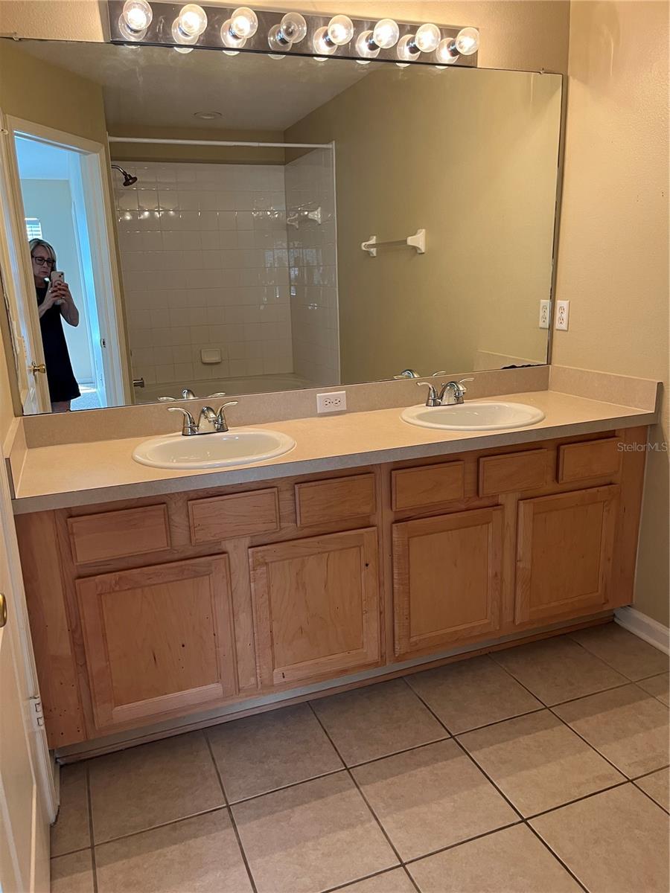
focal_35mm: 26
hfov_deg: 53.1
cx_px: 335
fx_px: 671
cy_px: 446
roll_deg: +3.1
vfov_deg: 67.3
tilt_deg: -14.9
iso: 125
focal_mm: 5.1
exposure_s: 1/60
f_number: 1.6
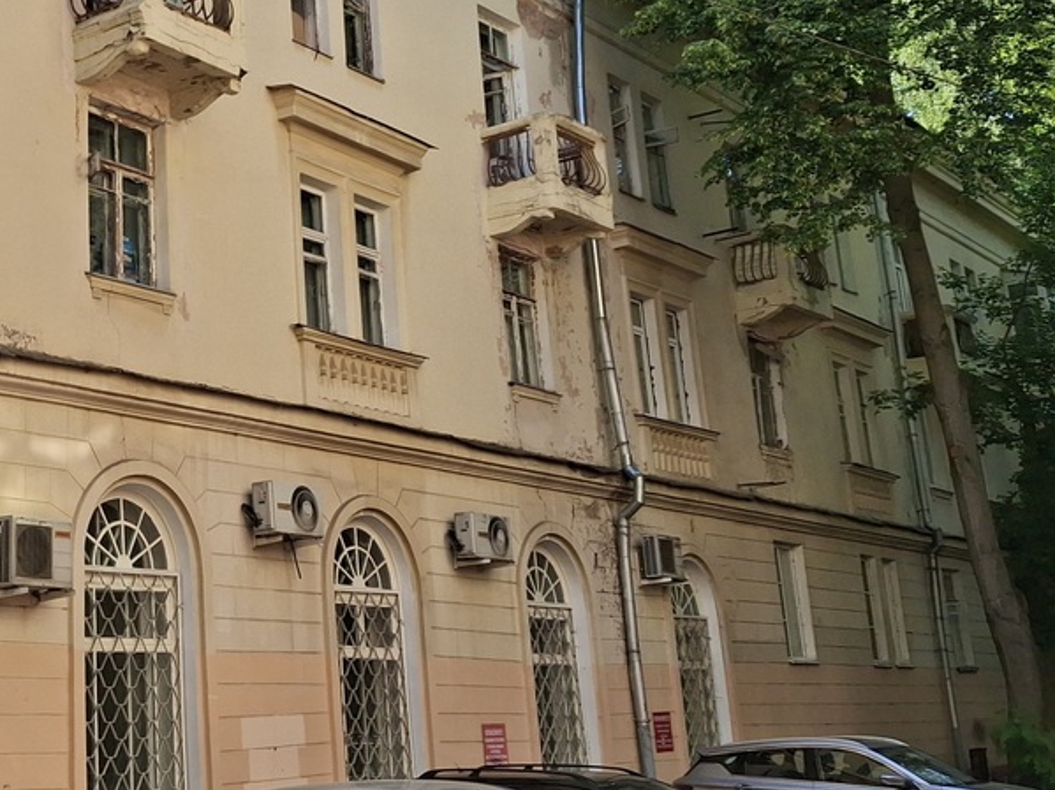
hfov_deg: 34.2
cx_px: 107
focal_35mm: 53
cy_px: 178
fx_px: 1615
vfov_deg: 27.1
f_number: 1.8
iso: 32
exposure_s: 1/1429
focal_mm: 4.69
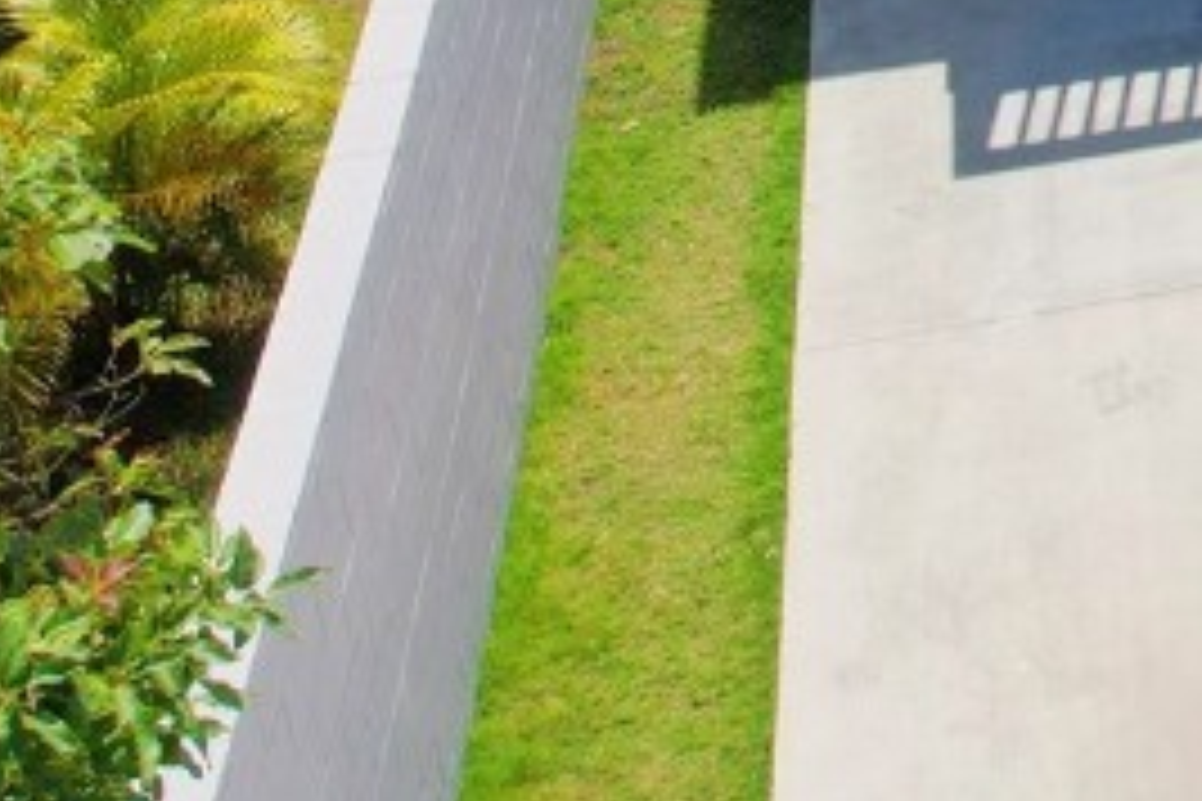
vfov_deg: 12.8
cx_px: 1999
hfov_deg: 18.1
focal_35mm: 95
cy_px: -729
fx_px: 3172
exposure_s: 1/3200
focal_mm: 8.38
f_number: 2.8
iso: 120
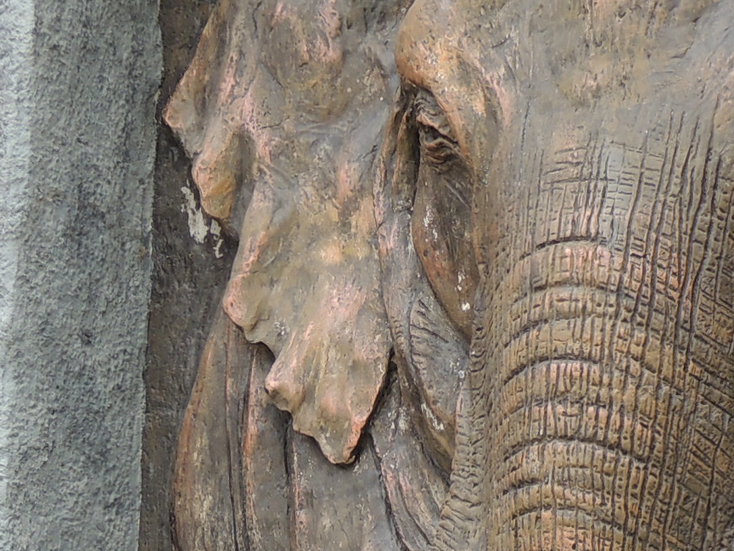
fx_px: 2799
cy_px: 624
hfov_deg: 14.9
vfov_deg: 11.1
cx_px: 412
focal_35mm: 132
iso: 100
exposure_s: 1/160
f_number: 3.3
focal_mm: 6.2
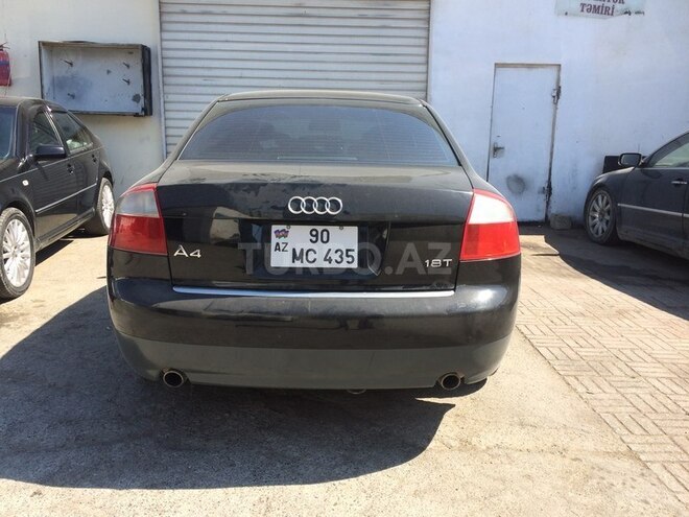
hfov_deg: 61.7
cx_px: 344
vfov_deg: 48.2
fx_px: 577
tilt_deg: -10.4
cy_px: 258
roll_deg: +0.7
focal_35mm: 29
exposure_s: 1/912
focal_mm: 4.15
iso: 32
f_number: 2.2
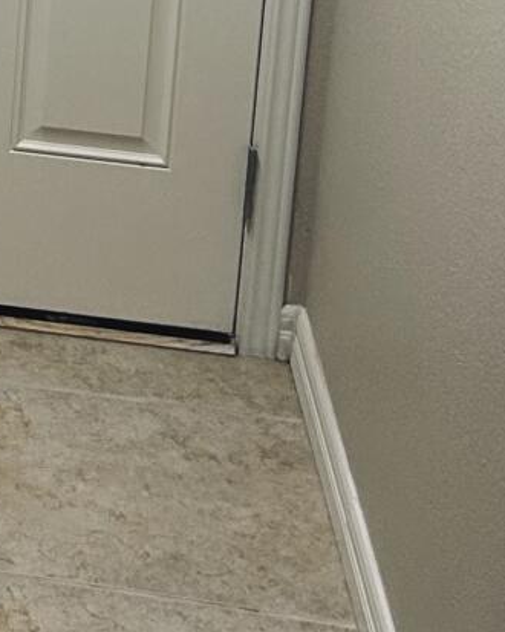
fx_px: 2300
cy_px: -505
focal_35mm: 123
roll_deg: -2.6
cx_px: -369
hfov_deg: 11.7
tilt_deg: -9.0
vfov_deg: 13.9
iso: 100
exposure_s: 1/60
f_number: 1.5
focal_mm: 5.7
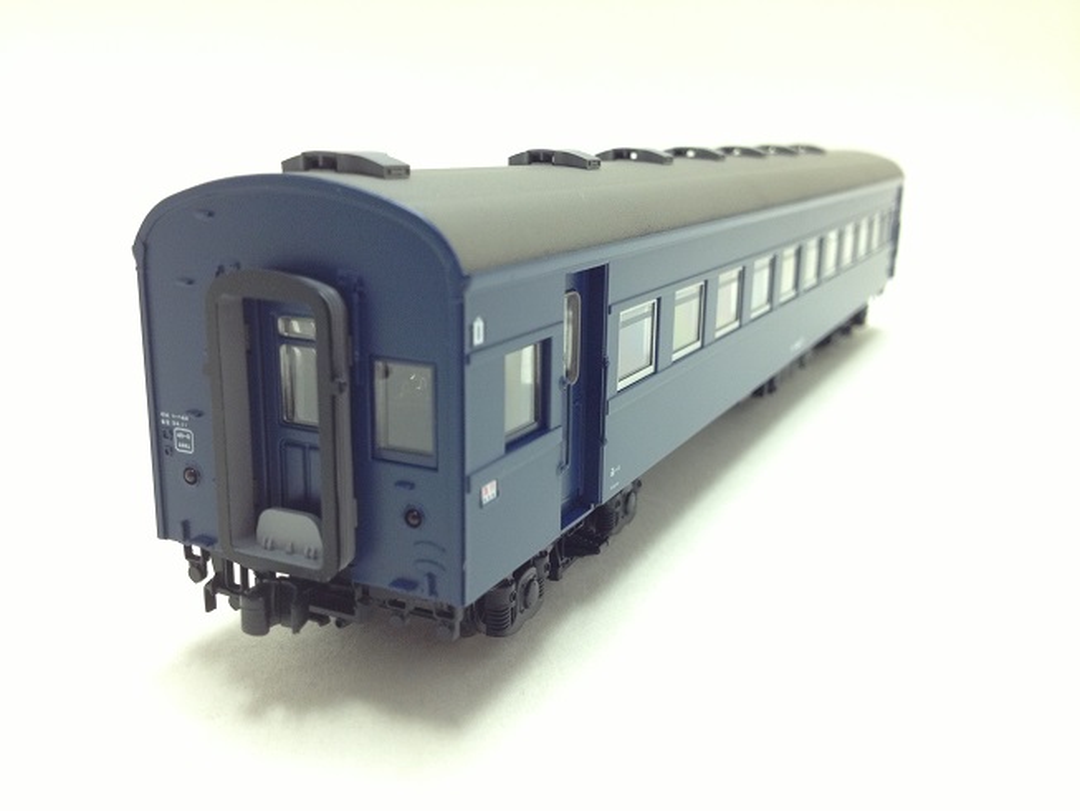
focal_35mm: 35
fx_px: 1092
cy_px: 406
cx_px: 540
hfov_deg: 52.6
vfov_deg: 40.7
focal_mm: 4.28
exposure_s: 1/20
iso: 100
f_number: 2.4
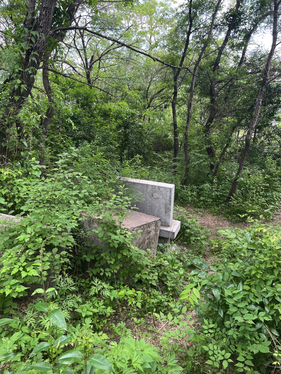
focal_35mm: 26
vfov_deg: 67.3
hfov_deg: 53.1
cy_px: 187
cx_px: 140
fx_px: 281
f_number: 1.6
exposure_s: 1/121
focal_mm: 4.2
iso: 32
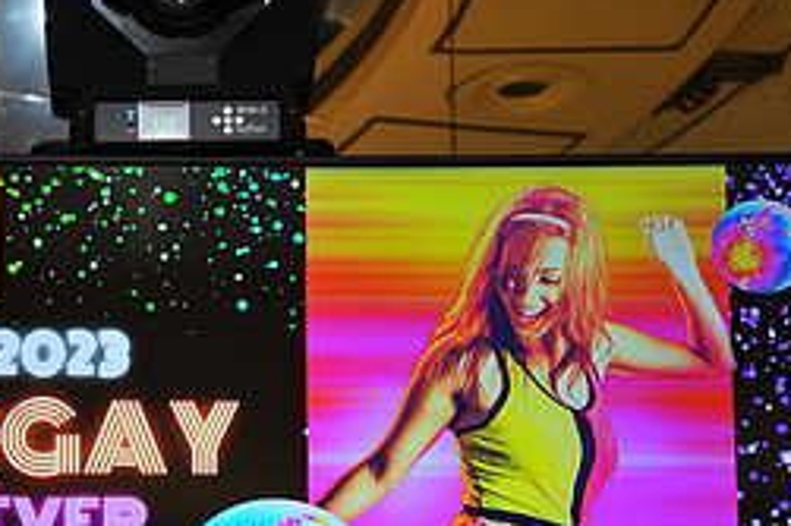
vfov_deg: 10.7
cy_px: 491
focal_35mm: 127
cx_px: 63
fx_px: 2789
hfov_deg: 15.9
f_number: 5.6
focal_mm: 55
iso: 280
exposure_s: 1/30
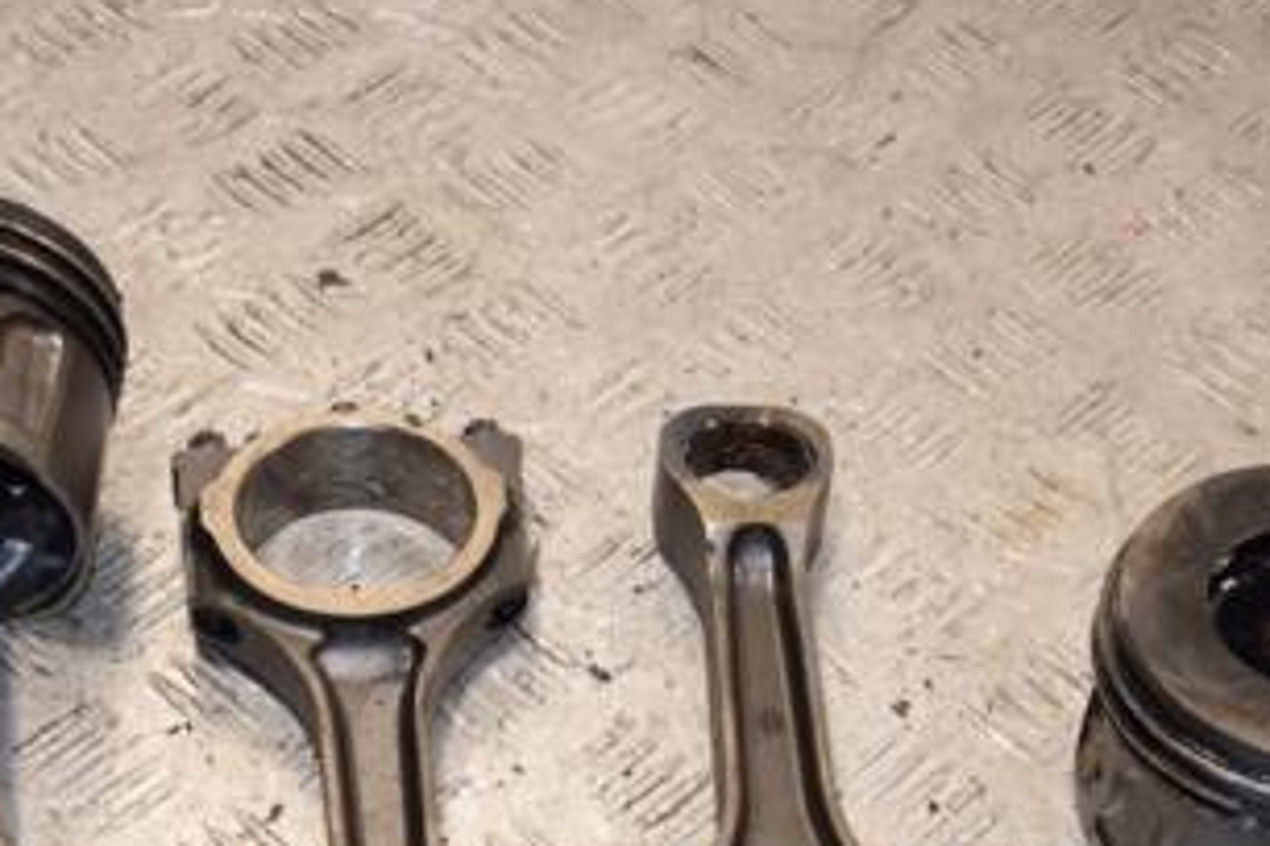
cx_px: 481
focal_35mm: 94
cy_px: 672
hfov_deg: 21.6
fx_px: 3316
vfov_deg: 14.5
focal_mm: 32
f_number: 6.3
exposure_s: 1/200
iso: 800
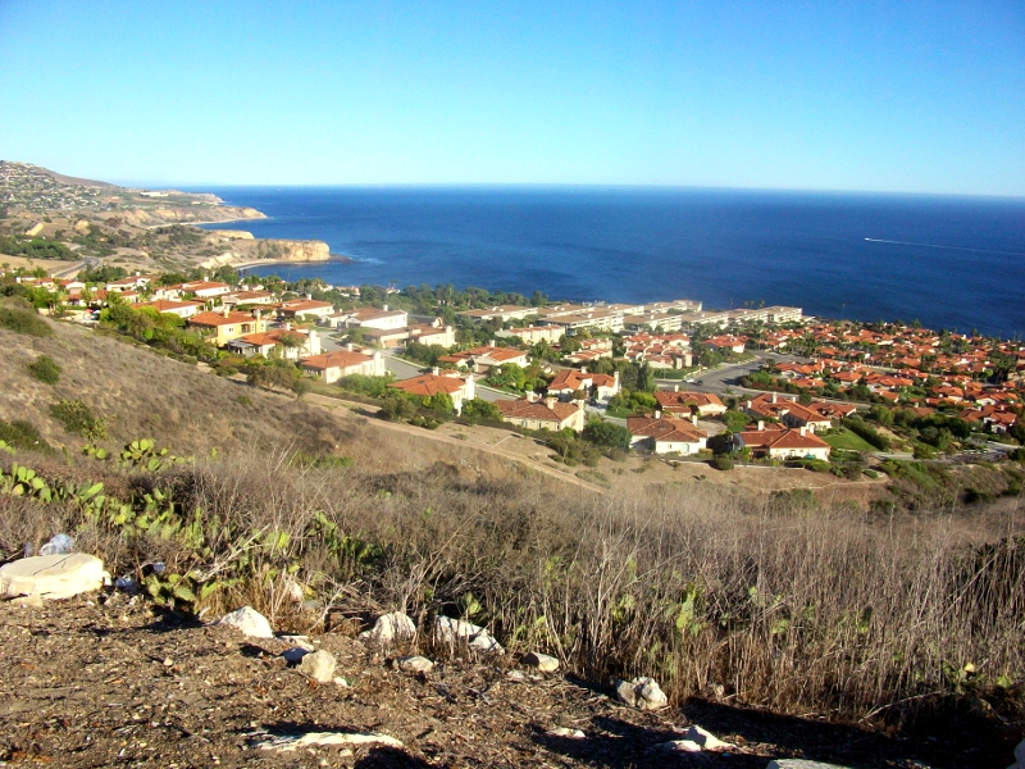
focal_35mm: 32
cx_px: 512
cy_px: 384
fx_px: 948
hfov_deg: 56.8
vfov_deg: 44.2
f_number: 5.5
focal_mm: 5.7
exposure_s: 1/250
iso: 64
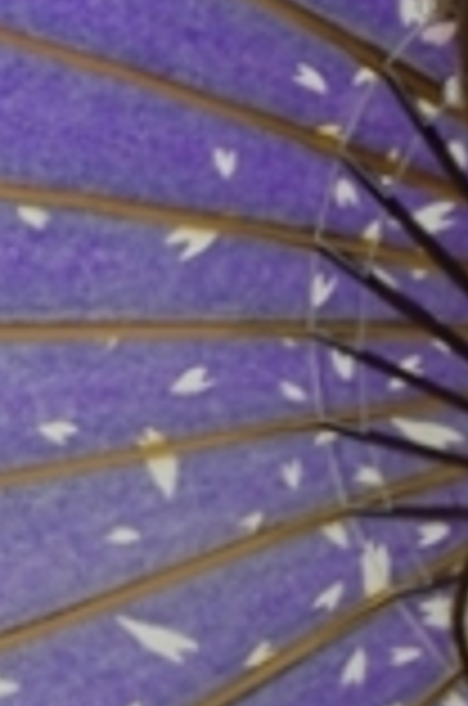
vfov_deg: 6.6
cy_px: 340
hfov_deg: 4.4
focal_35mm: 313
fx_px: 6128
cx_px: 378
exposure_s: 1/50
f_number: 5.6
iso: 400
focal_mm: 55
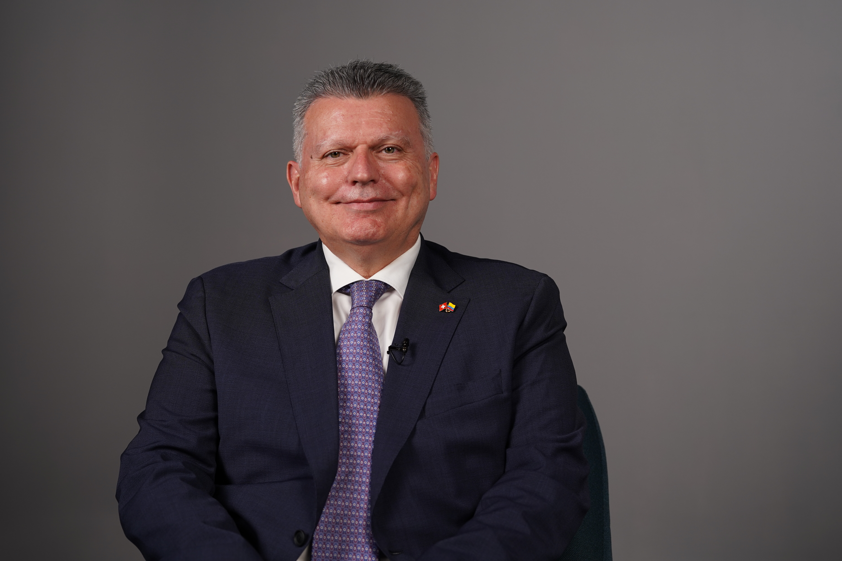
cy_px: 280
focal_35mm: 85
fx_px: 1988
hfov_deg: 23.9
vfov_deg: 16.1
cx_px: 421
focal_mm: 85
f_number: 3.2
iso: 400
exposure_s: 1/80
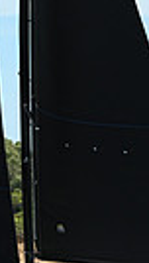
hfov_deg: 2.9
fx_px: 2904
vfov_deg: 5.2
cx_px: 75
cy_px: -29
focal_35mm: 416
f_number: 6.3
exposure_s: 1/1000
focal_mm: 92
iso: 320
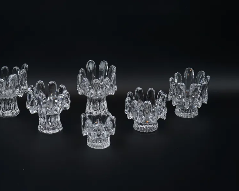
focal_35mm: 73
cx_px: 97
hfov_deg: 26.0
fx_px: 516
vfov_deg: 21.0
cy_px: 96
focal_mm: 64
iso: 100
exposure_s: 1/80
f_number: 5.6
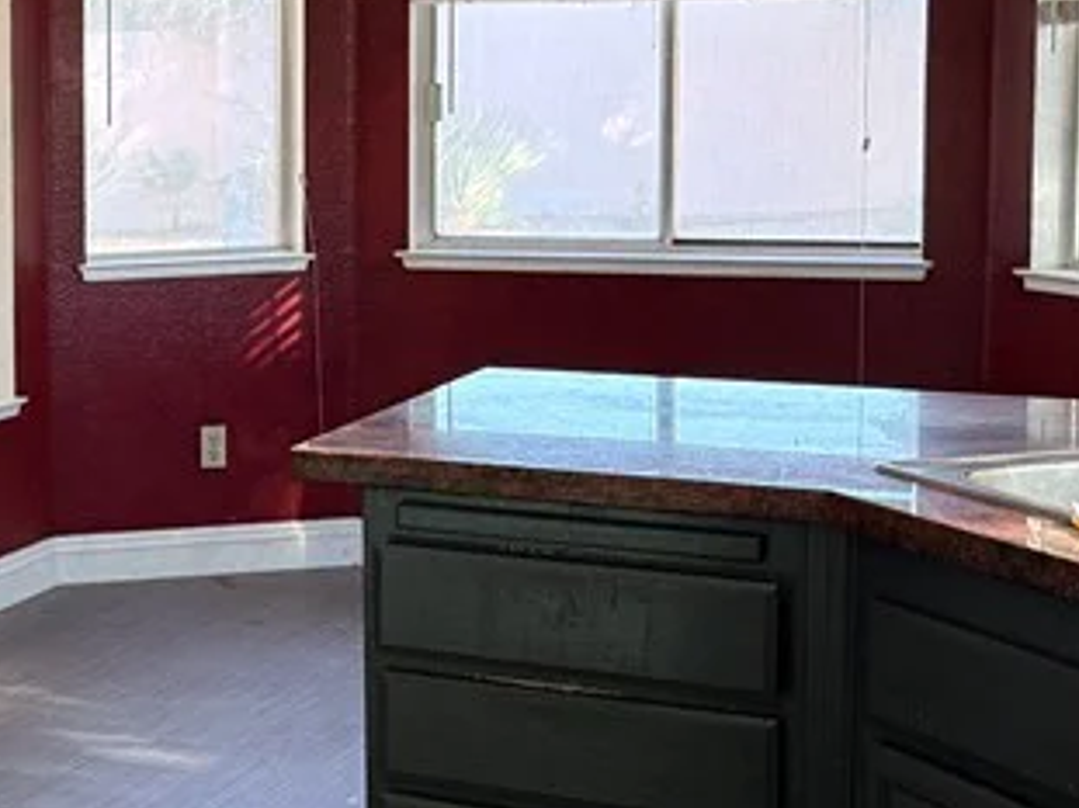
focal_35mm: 79
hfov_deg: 21.9
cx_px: -375
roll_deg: +1.4
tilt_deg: -5.5
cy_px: 284
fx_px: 2462
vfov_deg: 18.6
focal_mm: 6.76
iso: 320
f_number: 1.78
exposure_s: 1/60
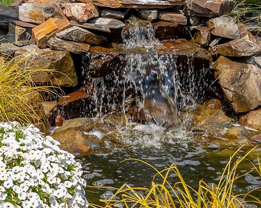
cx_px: 41
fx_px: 872
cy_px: -47
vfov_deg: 13.2
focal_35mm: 113
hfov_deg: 16.8
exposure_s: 1/125
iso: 100
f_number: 8
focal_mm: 39.7
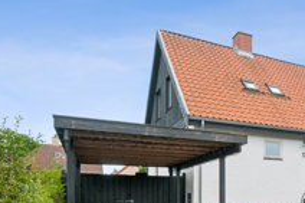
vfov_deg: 36.8
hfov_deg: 51.8
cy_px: 175
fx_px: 288
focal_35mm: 34
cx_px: 250
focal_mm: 12
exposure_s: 1/100
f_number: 10
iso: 200
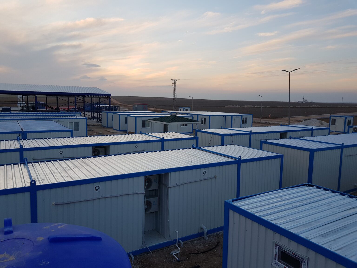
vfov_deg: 53.1
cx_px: 178
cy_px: 134
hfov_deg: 67.3
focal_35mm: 26
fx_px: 268
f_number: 1.7
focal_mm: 4.2
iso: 40
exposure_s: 1/270
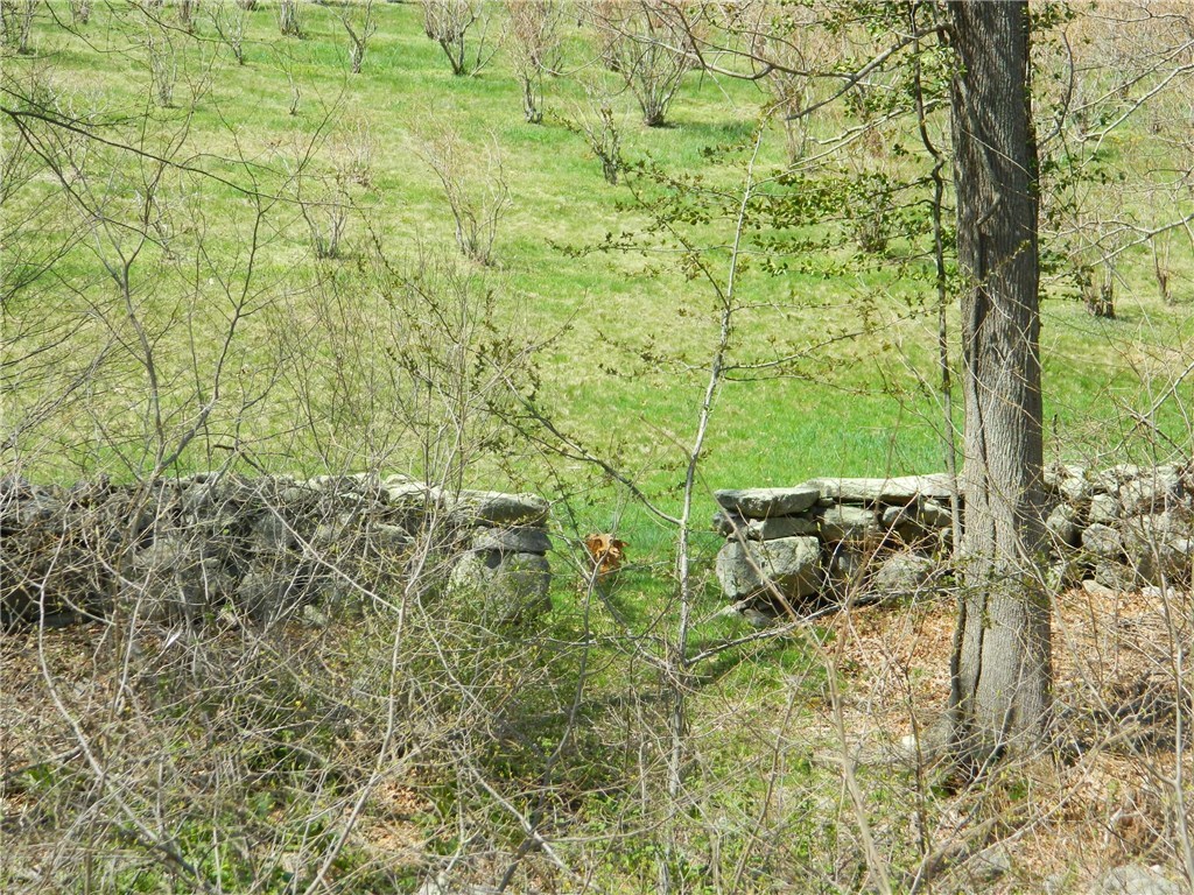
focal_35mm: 150
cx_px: 597
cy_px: 448
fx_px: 5174
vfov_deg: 9.9
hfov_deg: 13.2
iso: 80
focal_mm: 27
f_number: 4.9
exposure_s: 1/200
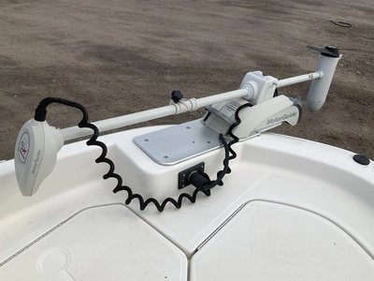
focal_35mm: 29
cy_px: 140
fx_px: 313
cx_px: 187
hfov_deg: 61.7
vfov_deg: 48.2
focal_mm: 3
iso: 25
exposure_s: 1/2141
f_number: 1.8
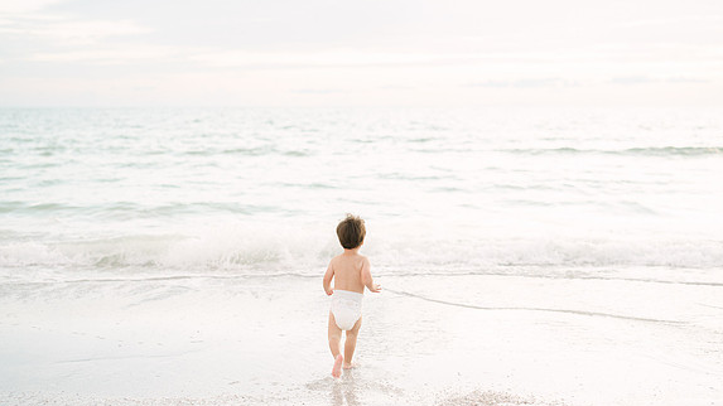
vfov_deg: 22.6
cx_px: 365
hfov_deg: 39.2
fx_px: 1016
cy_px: 181
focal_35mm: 53
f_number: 2
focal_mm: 50
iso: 640
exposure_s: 1/500
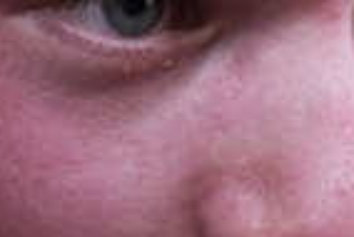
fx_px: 3189
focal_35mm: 324
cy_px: 272
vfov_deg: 4.2
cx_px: 191
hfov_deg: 6.4
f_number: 3.2
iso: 800
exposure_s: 1/400
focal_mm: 46
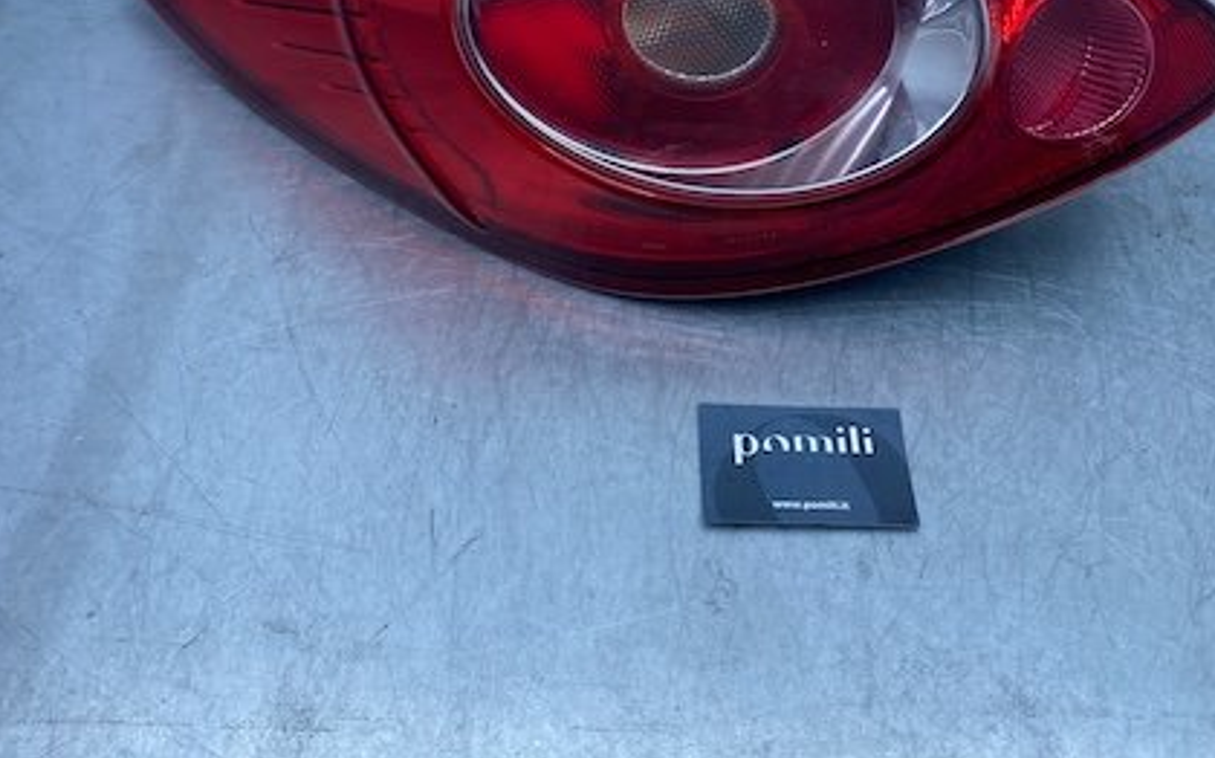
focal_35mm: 42
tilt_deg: -38.8
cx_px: 665
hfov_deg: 47.2
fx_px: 1390
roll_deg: -4.4
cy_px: -23
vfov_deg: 28.4
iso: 32
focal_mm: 4.25
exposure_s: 1/981
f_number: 1.8
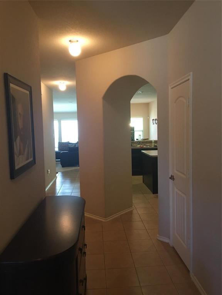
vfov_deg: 61.7
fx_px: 248
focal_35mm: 29
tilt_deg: -3.9
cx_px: 111
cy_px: 148
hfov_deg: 48.2
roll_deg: +1.3
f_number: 2.2
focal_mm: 4.15
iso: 100
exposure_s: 1/15
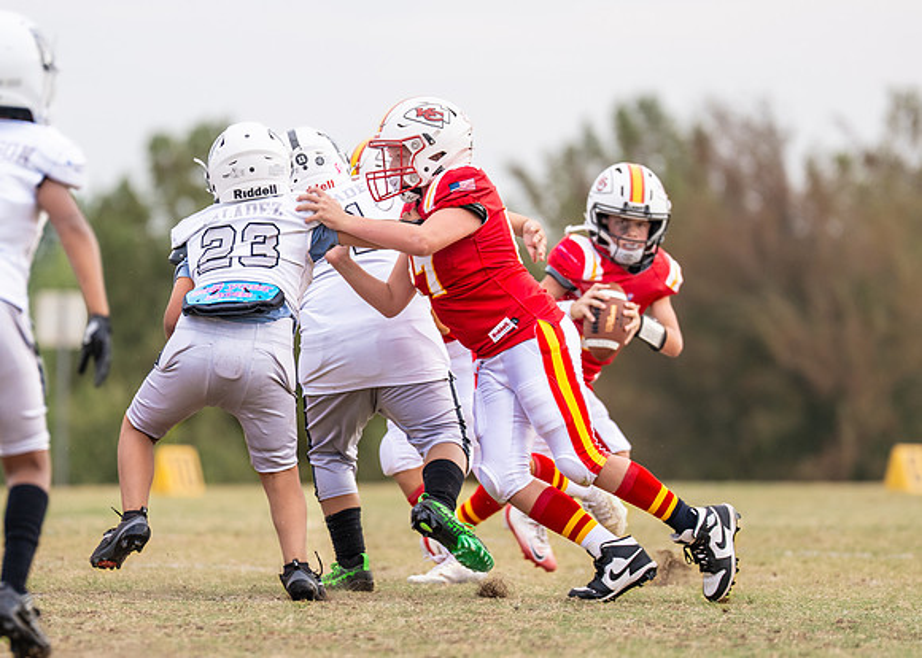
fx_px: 10466
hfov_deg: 5.0
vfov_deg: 3.6
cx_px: 358
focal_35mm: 400
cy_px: 355
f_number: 2.8
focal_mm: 200
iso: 160
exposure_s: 1/1250
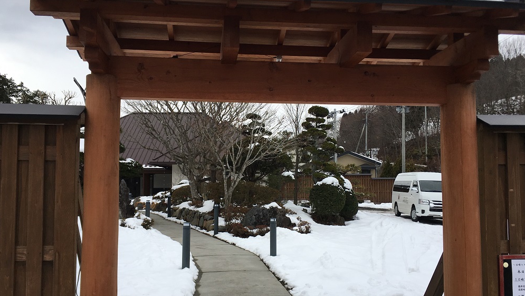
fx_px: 446
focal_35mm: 32
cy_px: 164
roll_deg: -1.1
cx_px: 264
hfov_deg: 61.0
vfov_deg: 36.7
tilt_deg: +5.6
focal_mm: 4.15
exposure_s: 1/1040
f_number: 2.2
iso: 25
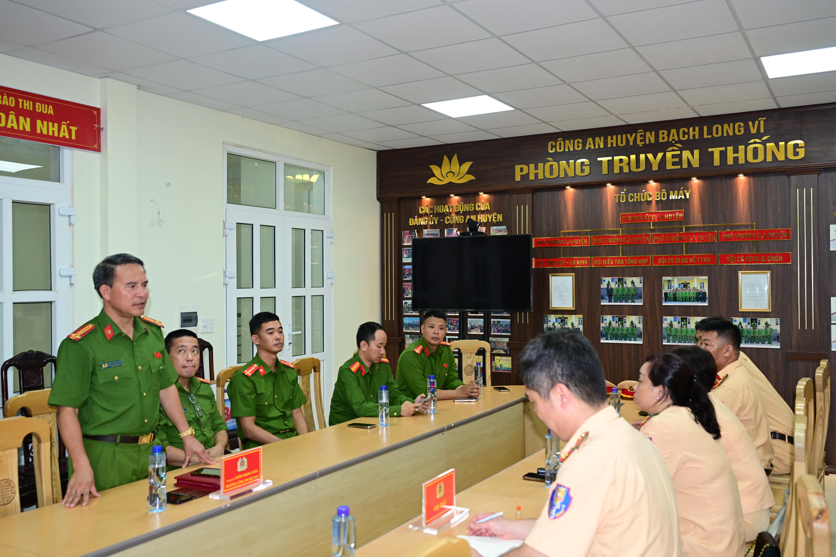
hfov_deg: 57.2
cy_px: 278
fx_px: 766
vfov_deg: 40.0
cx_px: 418
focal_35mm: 33
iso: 1000
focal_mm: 33
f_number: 4
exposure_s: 1/160
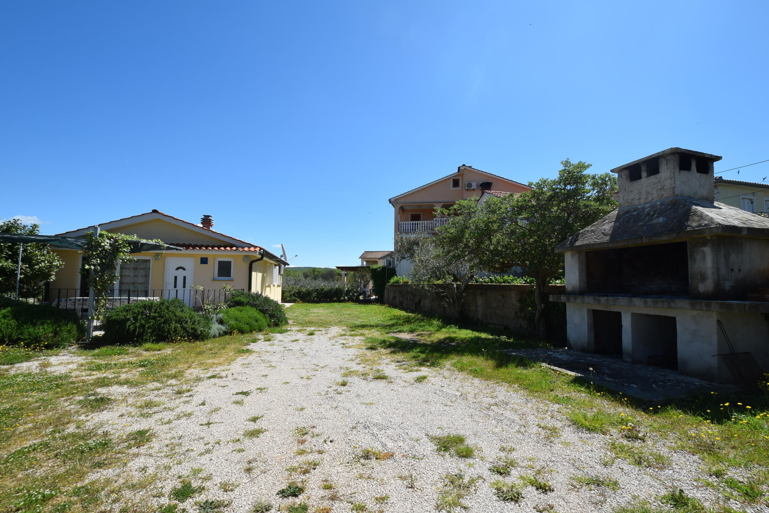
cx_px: 384
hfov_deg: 100.4
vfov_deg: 77.3
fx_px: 320
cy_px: 256
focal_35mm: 15
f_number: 9
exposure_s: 1/320
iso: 200
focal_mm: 10
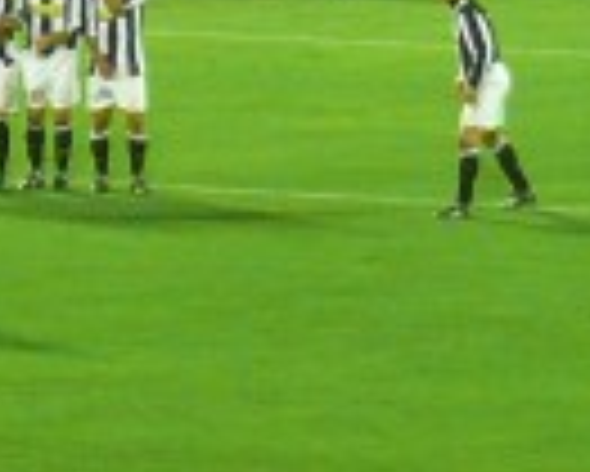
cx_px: 27
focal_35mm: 1038
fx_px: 18139
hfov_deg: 1.9
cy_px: 20
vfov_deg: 1.5
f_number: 3.6
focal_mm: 30.7
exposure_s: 1/50
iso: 200
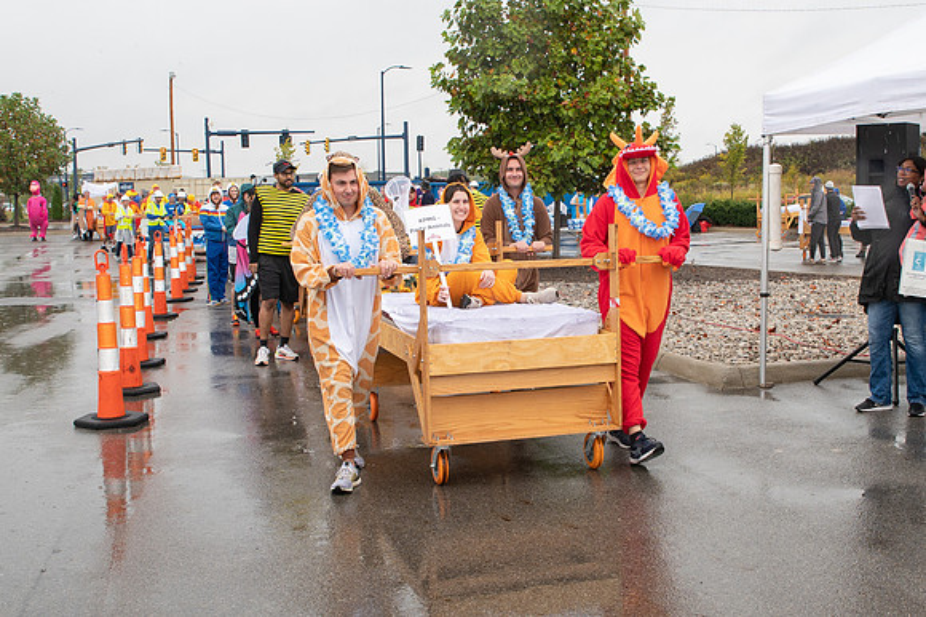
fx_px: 1107
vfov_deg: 31.1
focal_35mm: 43
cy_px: 293
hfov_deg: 45.3
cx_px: 531
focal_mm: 24
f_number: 7.1
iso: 400
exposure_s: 1/200
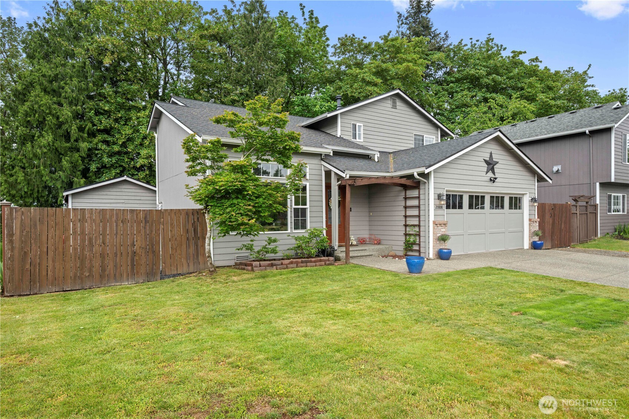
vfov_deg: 59.5
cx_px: 314
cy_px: 210
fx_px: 367
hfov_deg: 81.2
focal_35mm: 21
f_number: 8
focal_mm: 21
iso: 200
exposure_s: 1/60
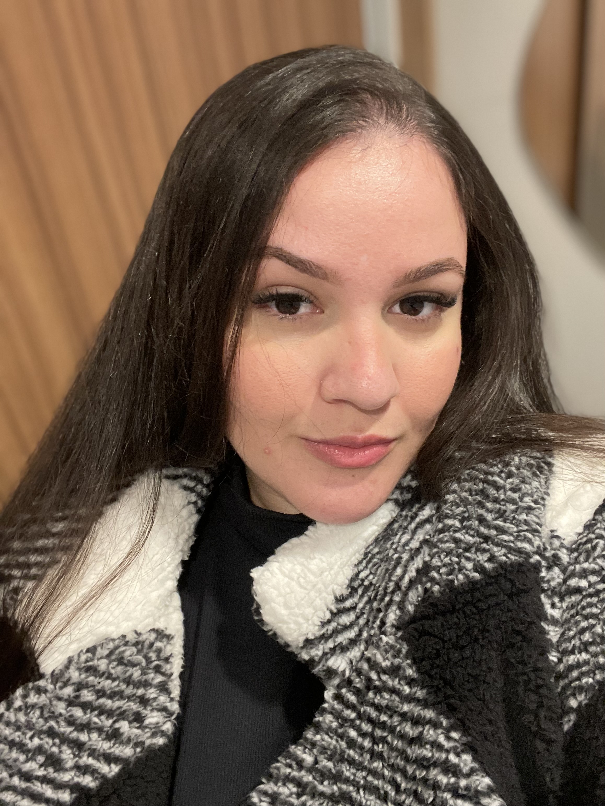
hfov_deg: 46.8
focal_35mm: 30
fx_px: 699
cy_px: 403
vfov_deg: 60.0
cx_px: 302
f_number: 2.2
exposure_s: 1/40
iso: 250
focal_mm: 2.71
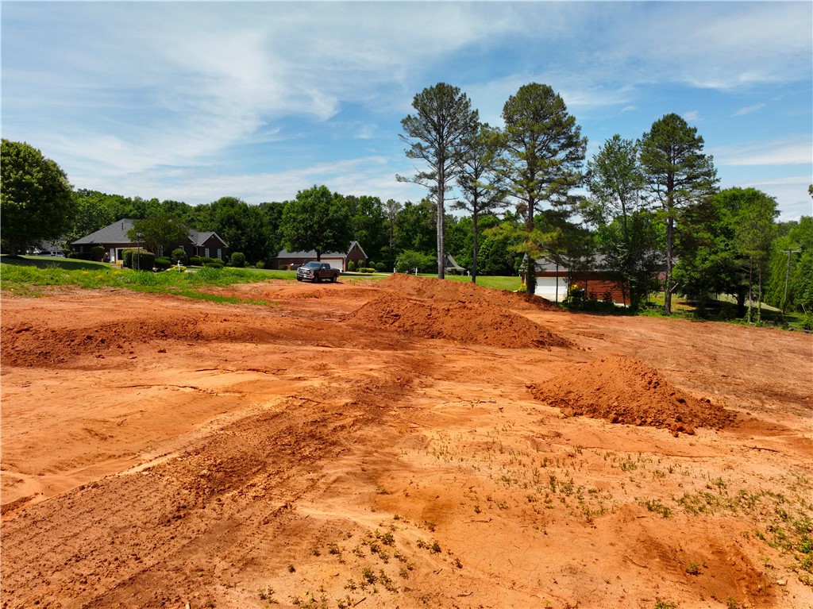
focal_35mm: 24
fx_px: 563
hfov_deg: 71.6
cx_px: 406
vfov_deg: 56.8
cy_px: 304
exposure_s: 1/320
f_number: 2.8
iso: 100
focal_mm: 12.29
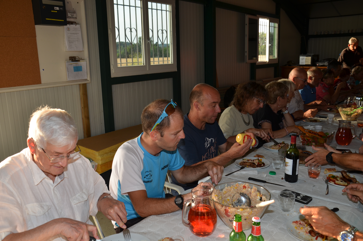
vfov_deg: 41.5
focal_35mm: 32
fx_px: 317
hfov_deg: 59.6
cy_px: 120
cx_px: 182
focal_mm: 21
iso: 200
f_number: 5.6
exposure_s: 1/125
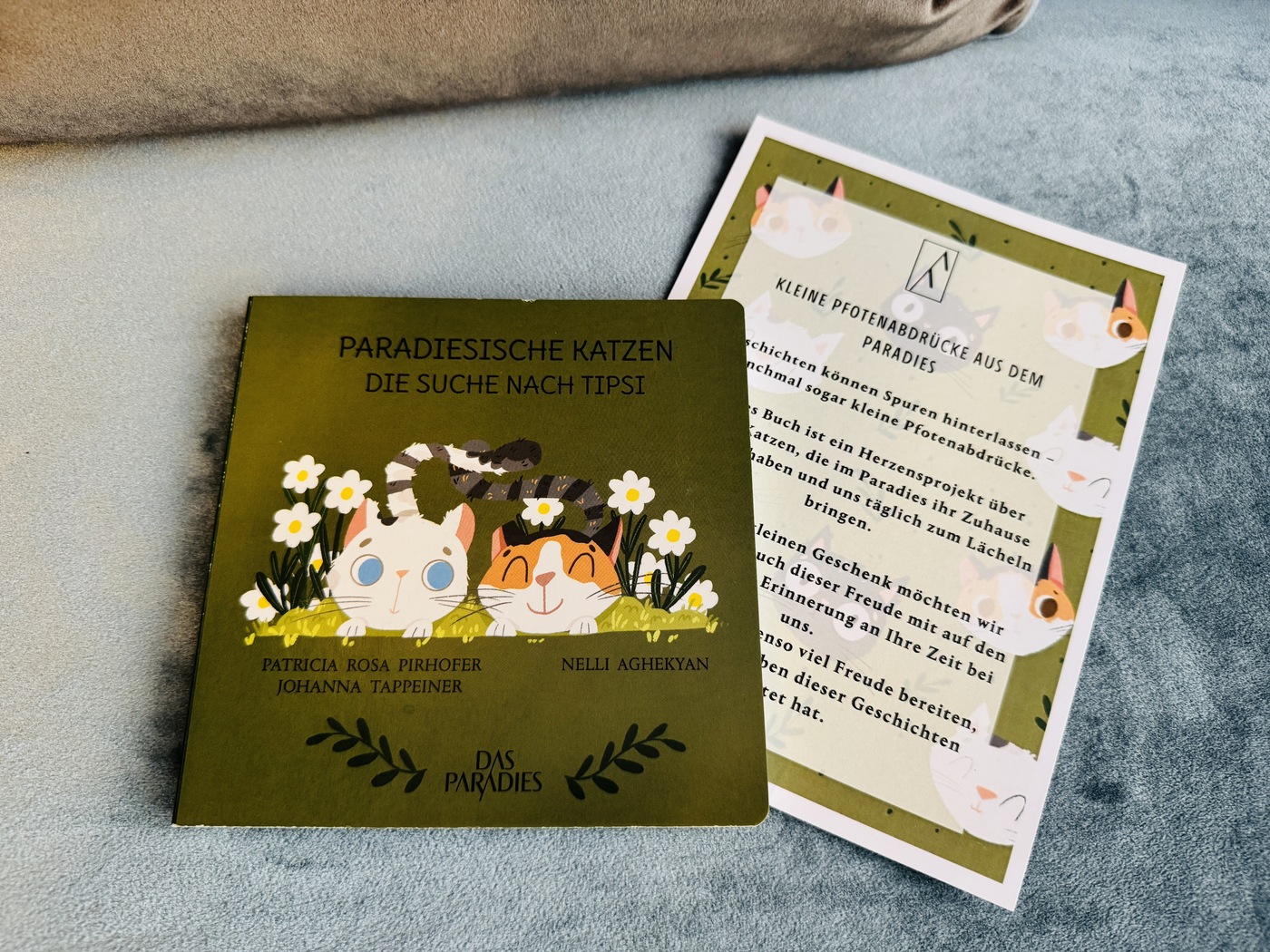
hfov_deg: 71.6
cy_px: 476
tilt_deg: -73.6
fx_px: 881
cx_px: 635
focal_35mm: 24
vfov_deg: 56.8
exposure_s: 1/60
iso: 250
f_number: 1.78
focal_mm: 6.76
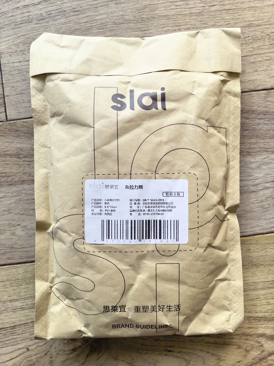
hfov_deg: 56.8
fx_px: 253
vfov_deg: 71.6
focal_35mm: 24
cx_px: 137
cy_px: 183
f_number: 2.8
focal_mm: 6.98
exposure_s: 1/100
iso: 1000
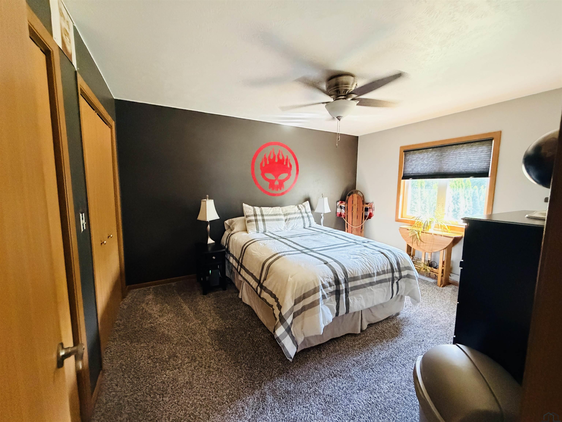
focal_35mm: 14
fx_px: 227
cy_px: 211
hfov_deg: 102.1
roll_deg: +0.1
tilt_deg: -6.7
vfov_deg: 85.7
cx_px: 281
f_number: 2.2
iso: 640
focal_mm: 2.22
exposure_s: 1/60
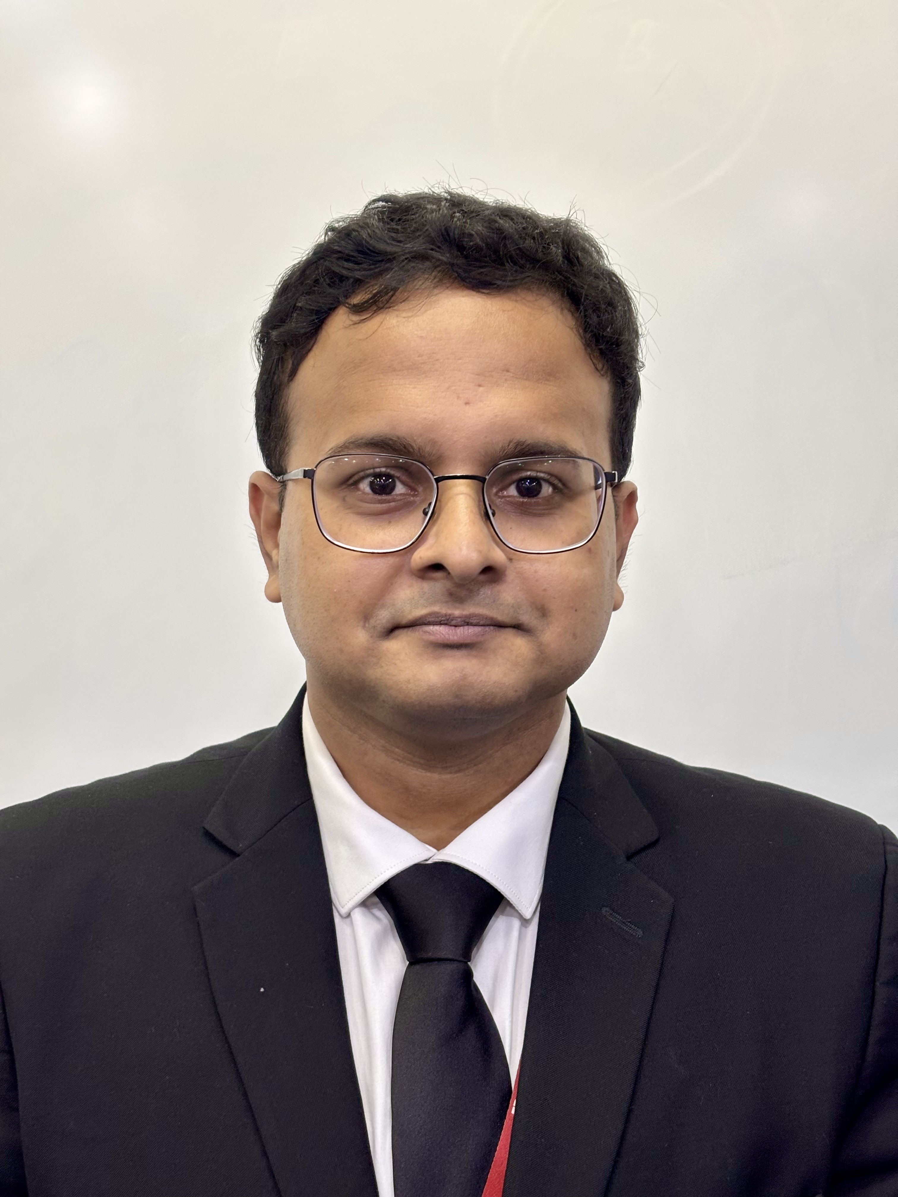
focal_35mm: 52
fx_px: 1799
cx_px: 449
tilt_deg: -4.5
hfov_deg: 28.0
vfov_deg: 36.8
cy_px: 598
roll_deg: +0.3
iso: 125
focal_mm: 5.96
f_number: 1.6
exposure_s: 1/33
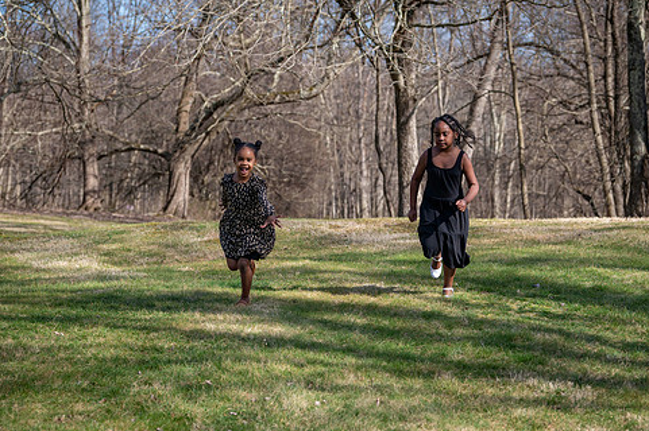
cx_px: 356
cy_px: 237
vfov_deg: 14.5
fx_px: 1693
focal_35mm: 94
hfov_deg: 21.7
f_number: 4
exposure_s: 1/1600
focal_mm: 78
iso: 250
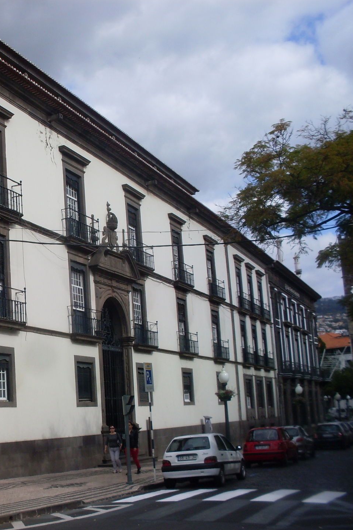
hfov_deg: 24.6
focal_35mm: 53
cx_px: 20
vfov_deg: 37.5
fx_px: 779
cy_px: 264
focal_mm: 6.3
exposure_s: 1/250
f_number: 8.4
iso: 80
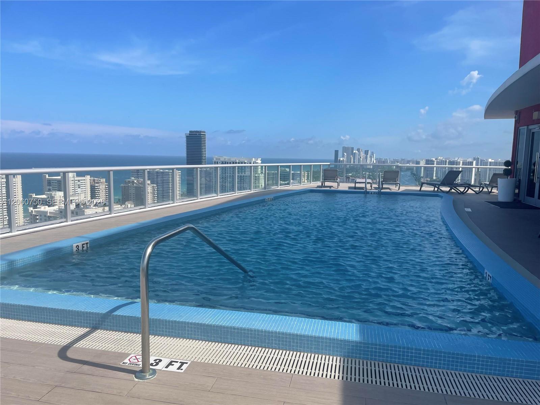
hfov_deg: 67.3
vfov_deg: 53.1
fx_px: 406
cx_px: 270
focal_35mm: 26
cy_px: 202
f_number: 1.6
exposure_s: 1/4000
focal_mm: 4.2
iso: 32
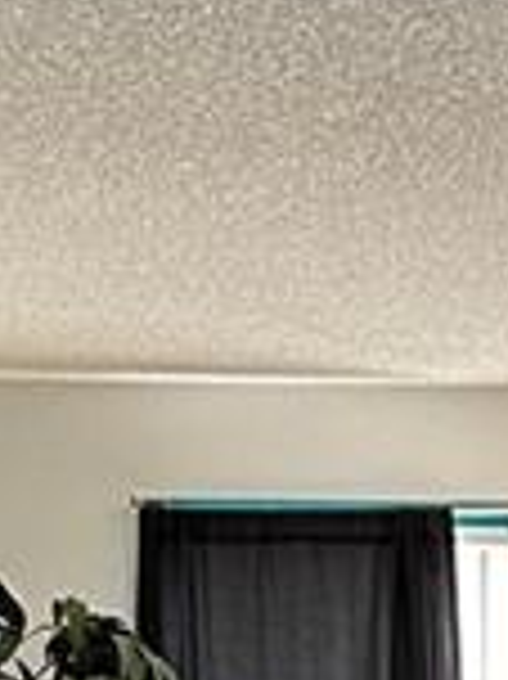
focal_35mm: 191
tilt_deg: -4.7
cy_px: 1270
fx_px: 3743
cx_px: 652
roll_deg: +0.1
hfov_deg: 7.7
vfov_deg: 9.8
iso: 200
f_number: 1.78
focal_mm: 6.86
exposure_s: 1/121
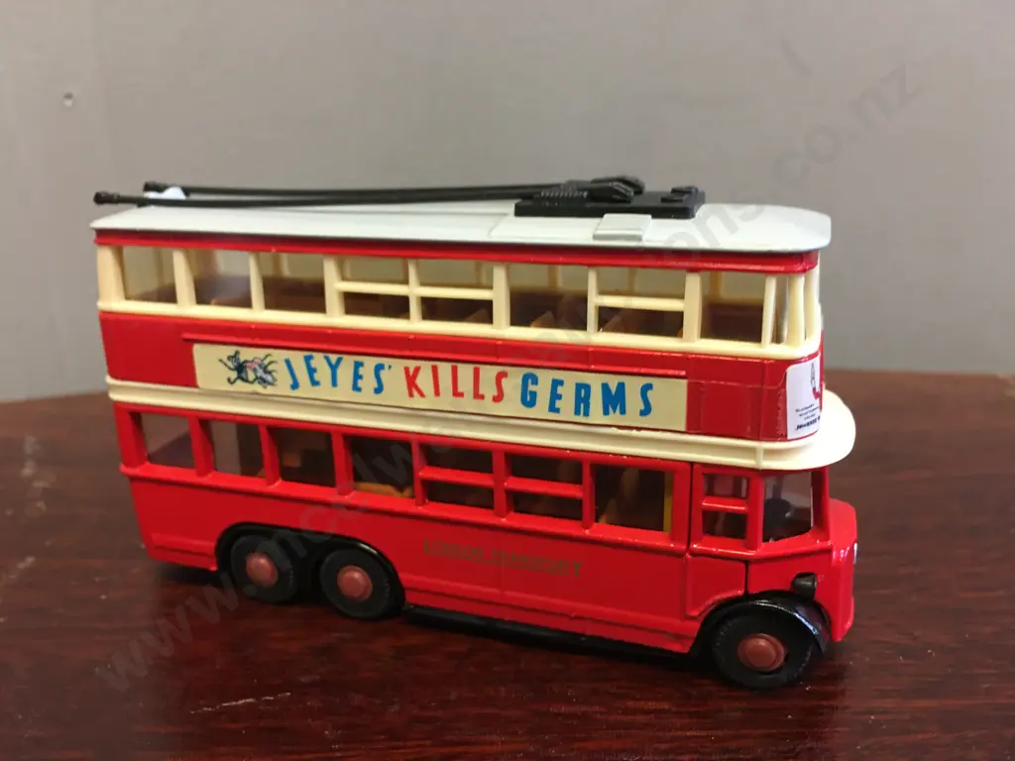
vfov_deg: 48.2
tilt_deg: -17.0
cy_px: 380
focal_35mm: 29
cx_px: 508
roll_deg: +0.7
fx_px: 850
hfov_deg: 61.7
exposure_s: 1/17
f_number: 2.2
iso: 100
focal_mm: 4.15
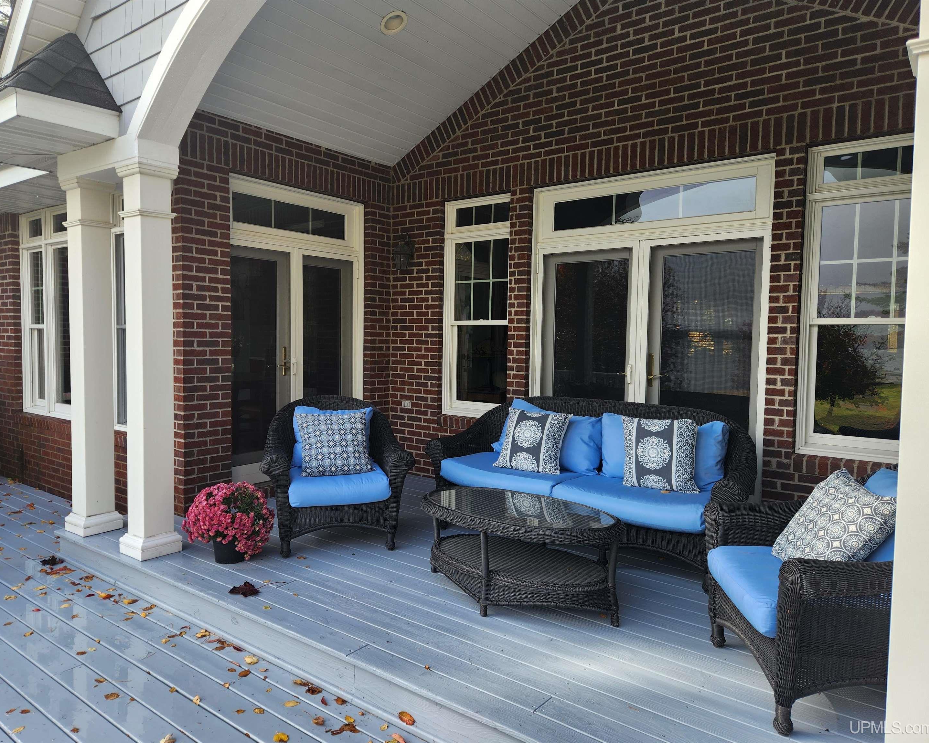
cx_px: 443
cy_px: 371
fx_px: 660
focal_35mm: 24
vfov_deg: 58.8
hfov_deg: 70.2
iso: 20
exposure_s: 1/257
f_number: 1.8
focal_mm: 5.4
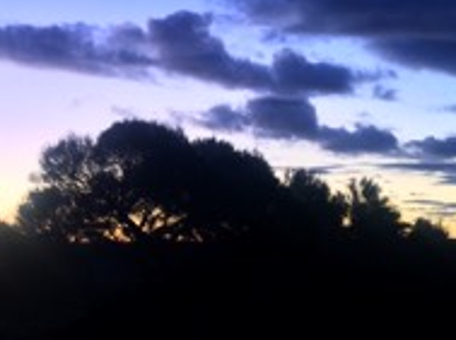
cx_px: 48
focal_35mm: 80
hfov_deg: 23.8
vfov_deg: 18.4
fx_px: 1052
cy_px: 154
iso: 80
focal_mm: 4.15
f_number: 2.2
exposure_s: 1/30
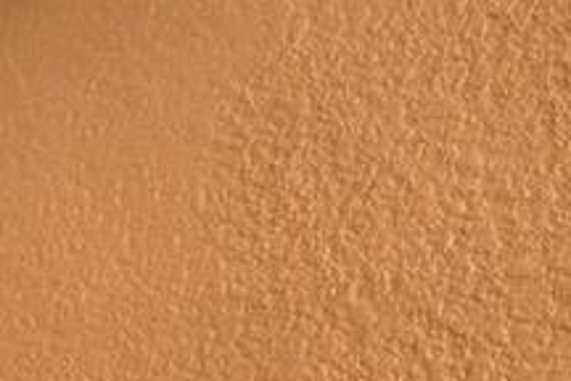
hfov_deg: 19.2
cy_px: 749
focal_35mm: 71
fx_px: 1126
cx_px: -529
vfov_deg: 15.5
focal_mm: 10
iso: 320
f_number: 4.5
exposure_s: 1/125
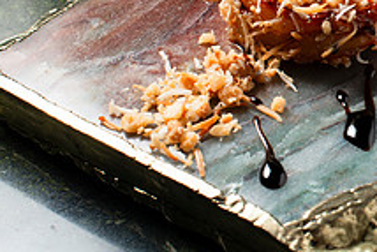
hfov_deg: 13.8
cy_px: 4
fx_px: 1509
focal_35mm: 144
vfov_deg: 9.5
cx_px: 453
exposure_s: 1/250
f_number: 10
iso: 200
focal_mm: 50
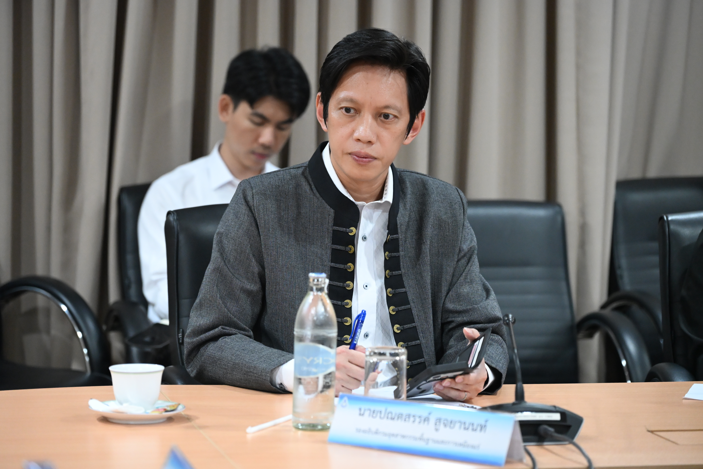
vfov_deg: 11.4
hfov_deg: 17.1
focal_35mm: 120
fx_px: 2343
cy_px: 234
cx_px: 352
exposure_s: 1/160
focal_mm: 120
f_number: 4
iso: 6400
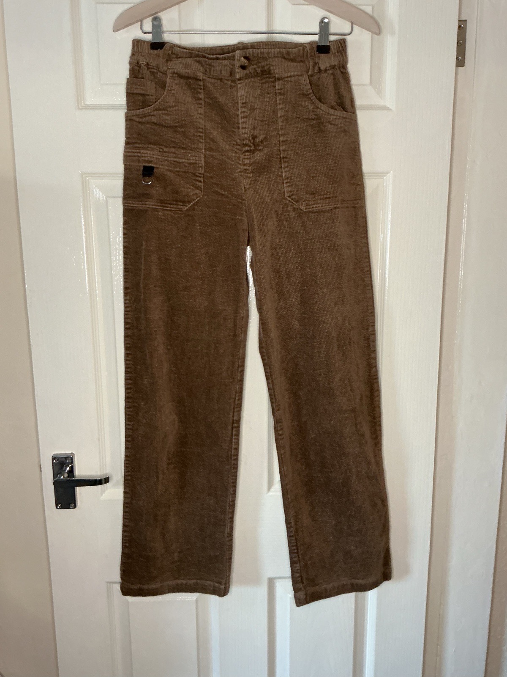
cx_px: 254
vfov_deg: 61.7
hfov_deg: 48.2
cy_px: 338
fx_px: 566
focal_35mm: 29
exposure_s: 1/60
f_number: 1.8
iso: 200
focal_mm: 3
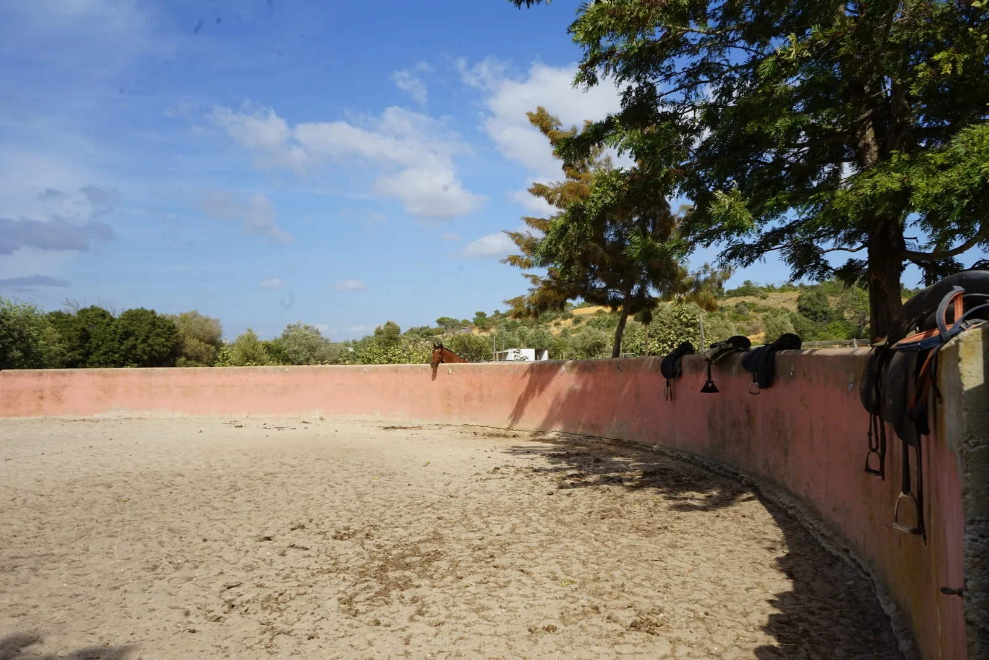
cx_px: 494
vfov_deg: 46.4
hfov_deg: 65.5
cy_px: 330
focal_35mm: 28
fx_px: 769
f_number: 14
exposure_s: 1/100
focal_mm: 28
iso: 100
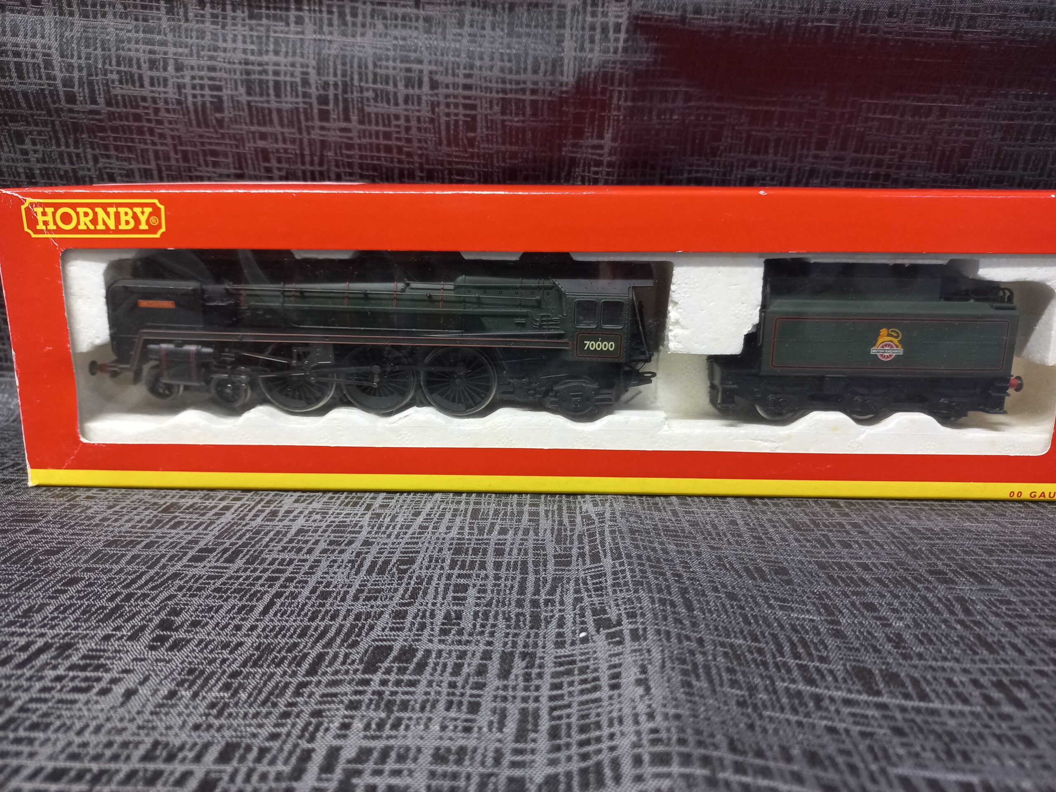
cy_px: 396
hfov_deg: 69.4
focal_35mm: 25
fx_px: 763
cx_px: 528
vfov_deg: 54.9
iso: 320
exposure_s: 1/33.3
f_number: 1.8
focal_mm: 4.6
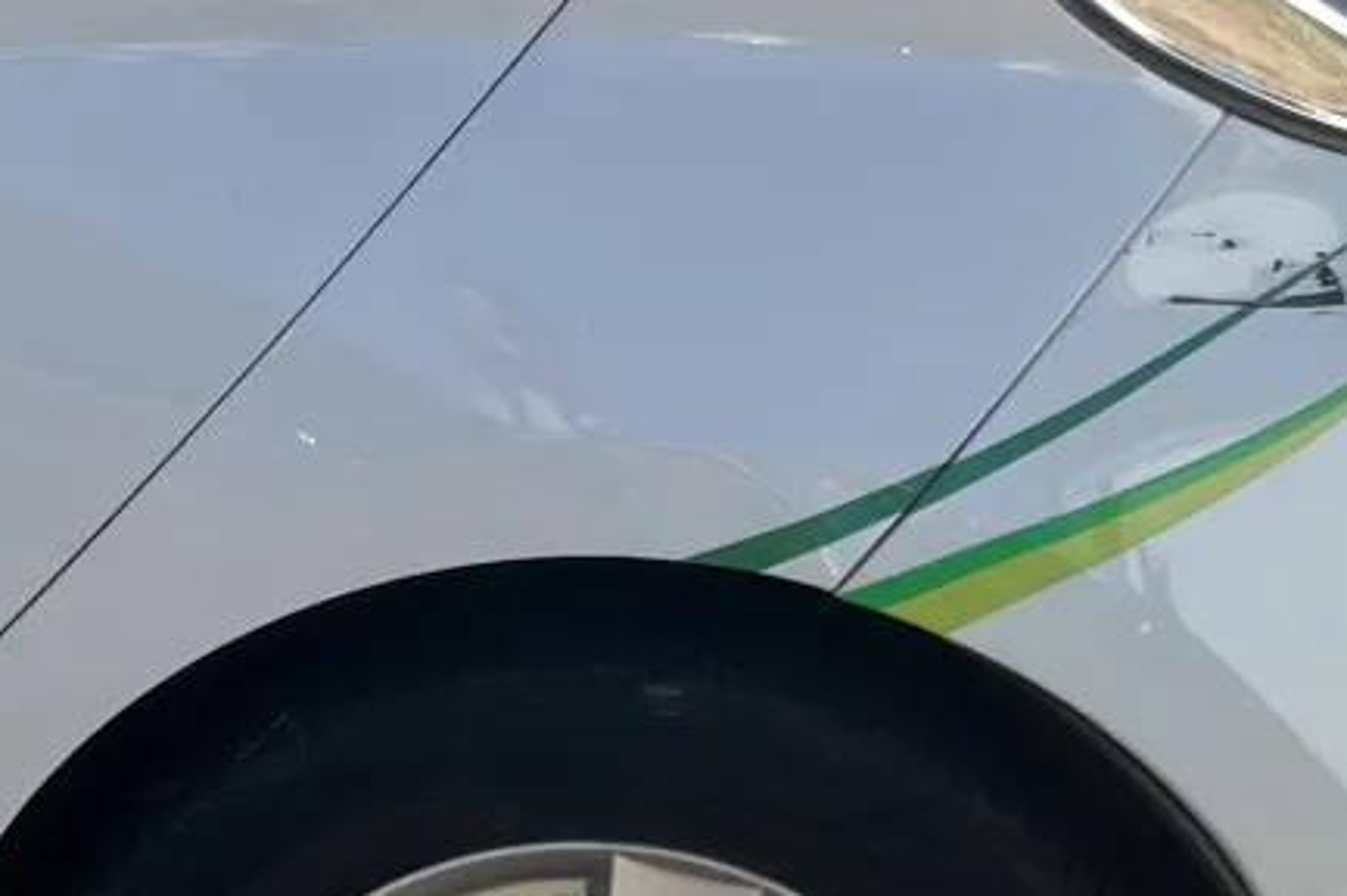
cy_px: 563
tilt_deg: -15.5
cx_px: -1023
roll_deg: -1.0
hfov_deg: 15.0
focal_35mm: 120
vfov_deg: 11.4
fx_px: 4486
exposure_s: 1/2410
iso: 50
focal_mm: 5.1
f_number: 1.6
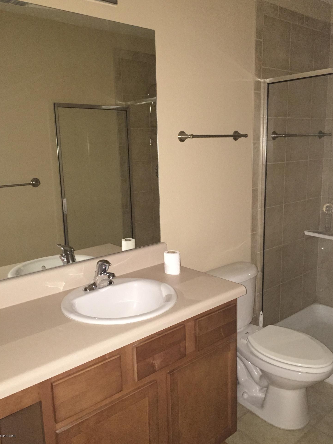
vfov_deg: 60.0
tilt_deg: -10.3
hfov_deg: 46.8
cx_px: 169
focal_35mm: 30
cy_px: 221
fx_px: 385
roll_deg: +1.0
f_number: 2.2
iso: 320
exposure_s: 1/16
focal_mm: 4.15
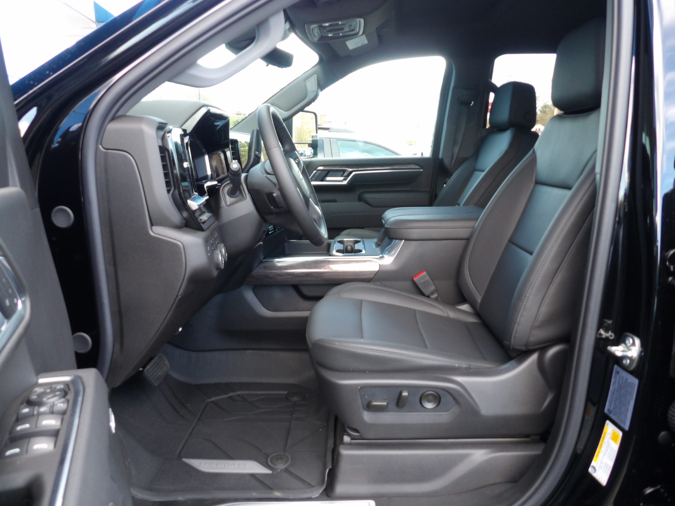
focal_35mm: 24
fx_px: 468
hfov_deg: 71.6
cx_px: 338
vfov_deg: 56.8
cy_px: 253
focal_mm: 4.3
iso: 189
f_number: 3.2
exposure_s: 1/33
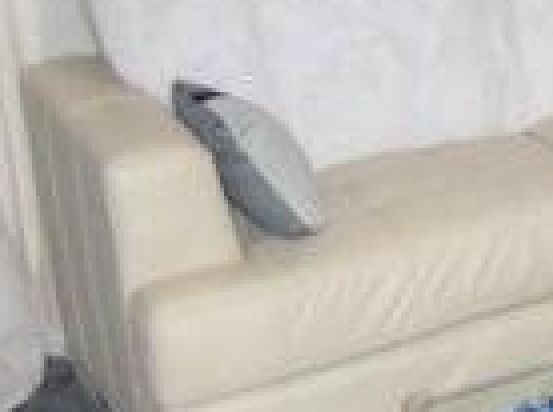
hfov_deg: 14.9
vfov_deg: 12.4
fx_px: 1850
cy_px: -92
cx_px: 990
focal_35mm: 116
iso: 200
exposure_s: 1/30
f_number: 3.4
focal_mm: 4.4
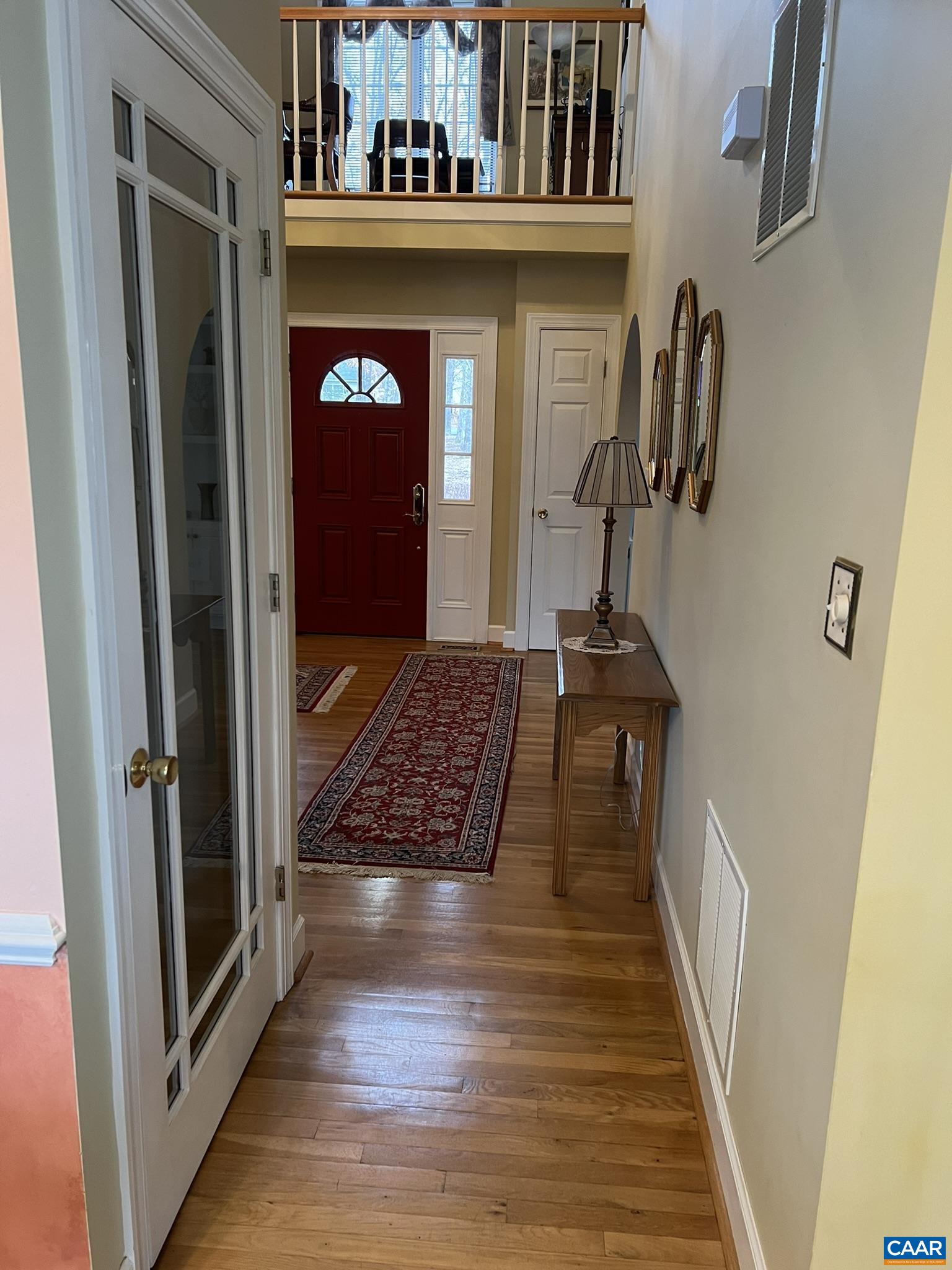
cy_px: 635
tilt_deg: -13.4
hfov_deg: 53.1
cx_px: 476
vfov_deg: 67.3
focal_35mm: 26
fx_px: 953
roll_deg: -1.2
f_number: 1.5
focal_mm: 5.7
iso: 320
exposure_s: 1/60
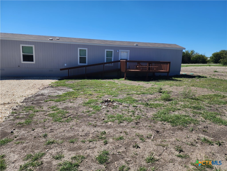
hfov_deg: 73.9
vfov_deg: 58.9
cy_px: 86
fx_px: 151
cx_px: 114
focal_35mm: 23
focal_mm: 6.4
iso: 12
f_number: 1.8
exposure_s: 1/887
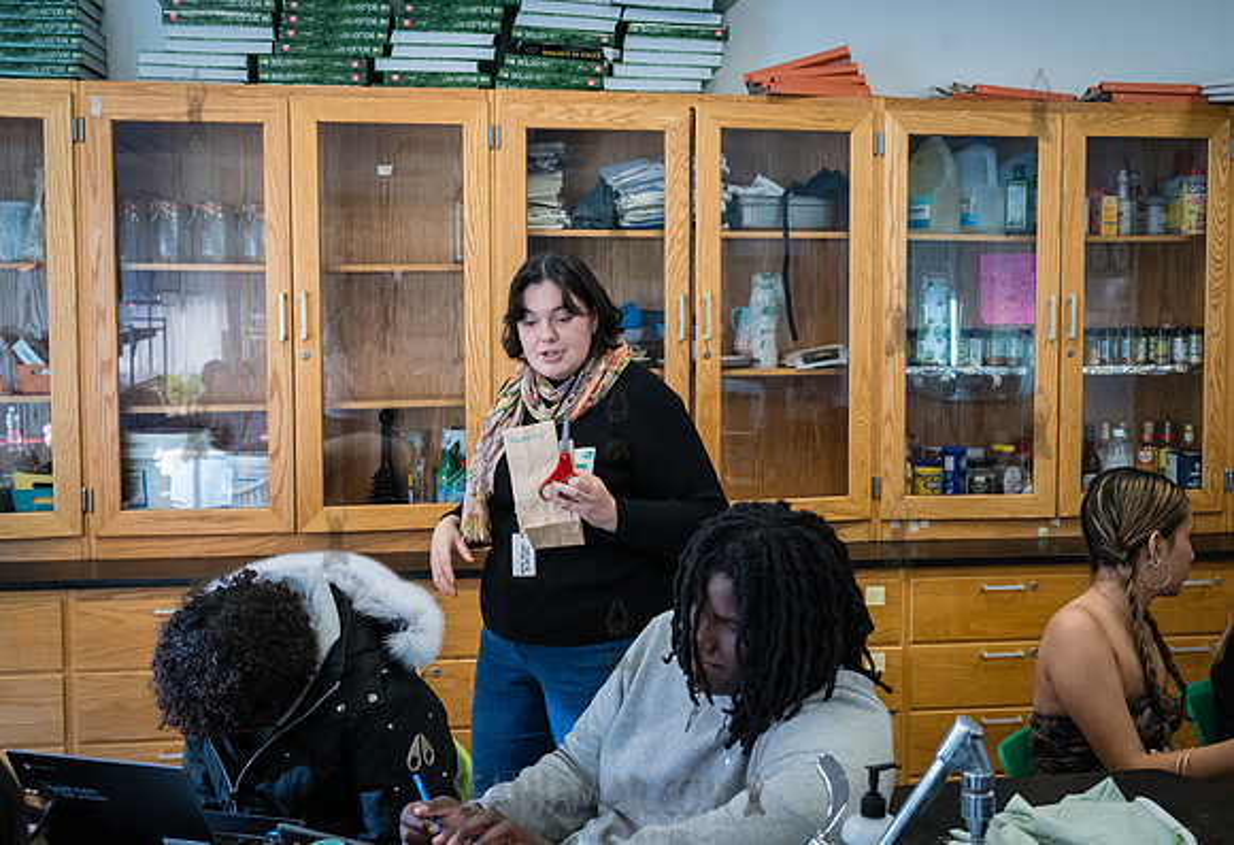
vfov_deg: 33.9
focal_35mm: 40
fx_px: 1385
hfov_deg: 47.9
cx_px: 688
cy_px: 392
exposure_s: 1/500
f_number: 5
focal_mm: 35
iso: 6400
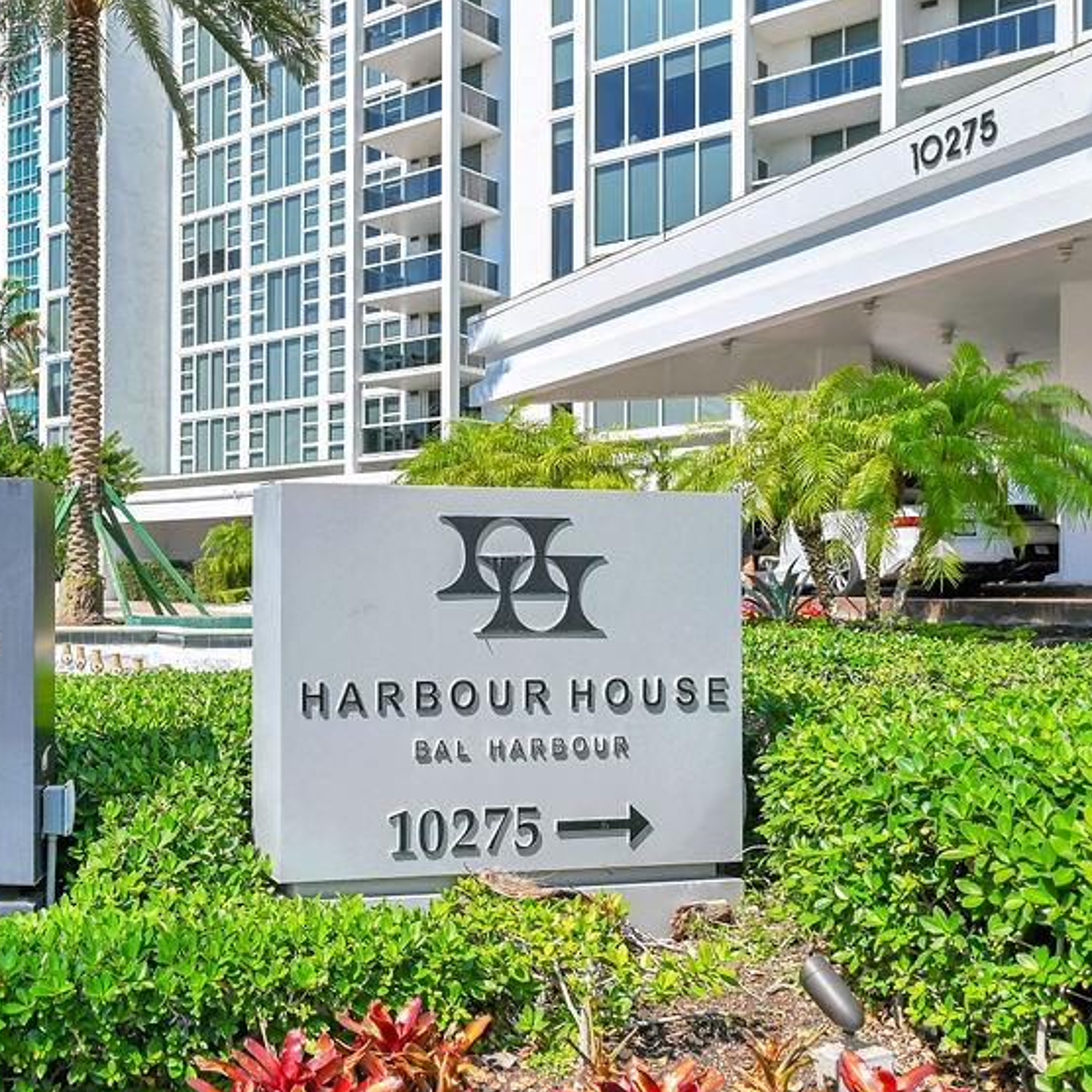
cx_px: 191
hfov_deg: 42.7
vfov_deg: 45.1
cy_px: 591
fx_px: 1313
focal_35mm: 37
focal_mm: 23.5
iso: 100
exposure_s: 1/1250
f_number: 4
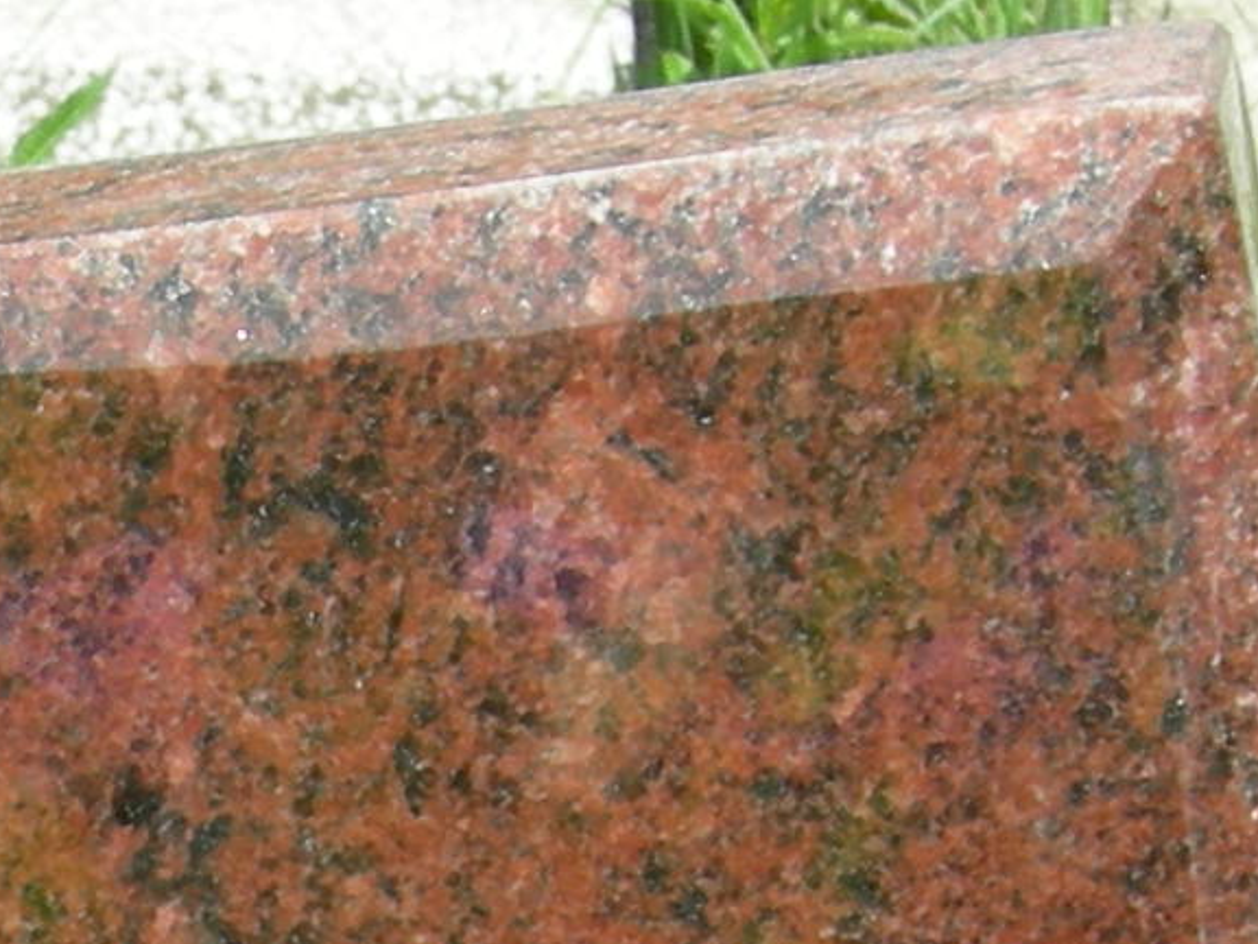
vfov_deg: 4.4
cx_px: -865
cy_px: 1860
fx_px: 12102
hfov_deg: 5.9
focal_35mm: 333
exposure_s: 1/190
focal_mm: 15.5
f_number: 5.4
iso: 64
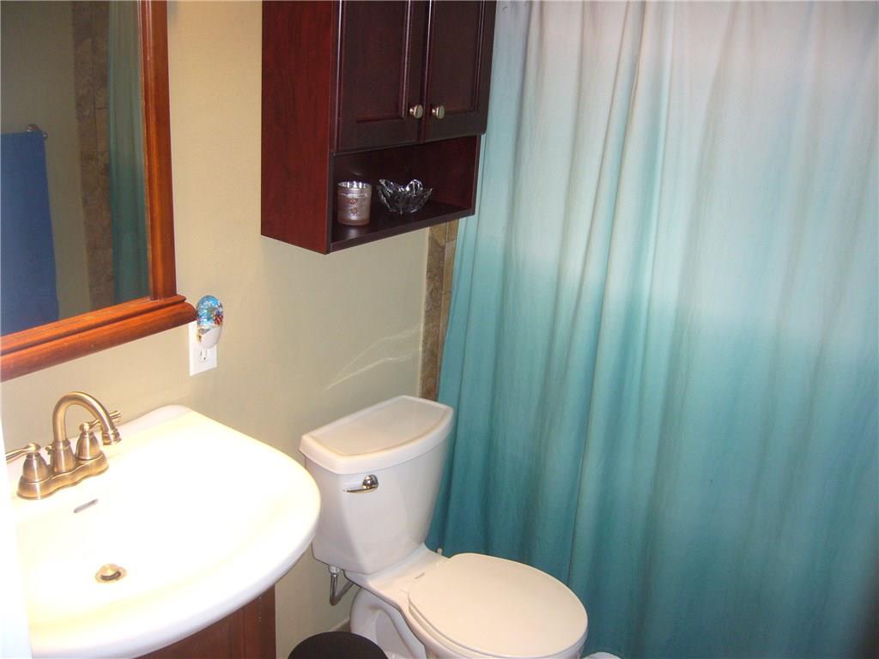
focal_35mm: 35
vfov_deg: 40.7
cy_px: 330
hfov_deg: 52.6
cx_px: 440
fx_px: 889
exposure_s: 1/30
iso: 160
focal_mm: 5.8
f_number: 2.8
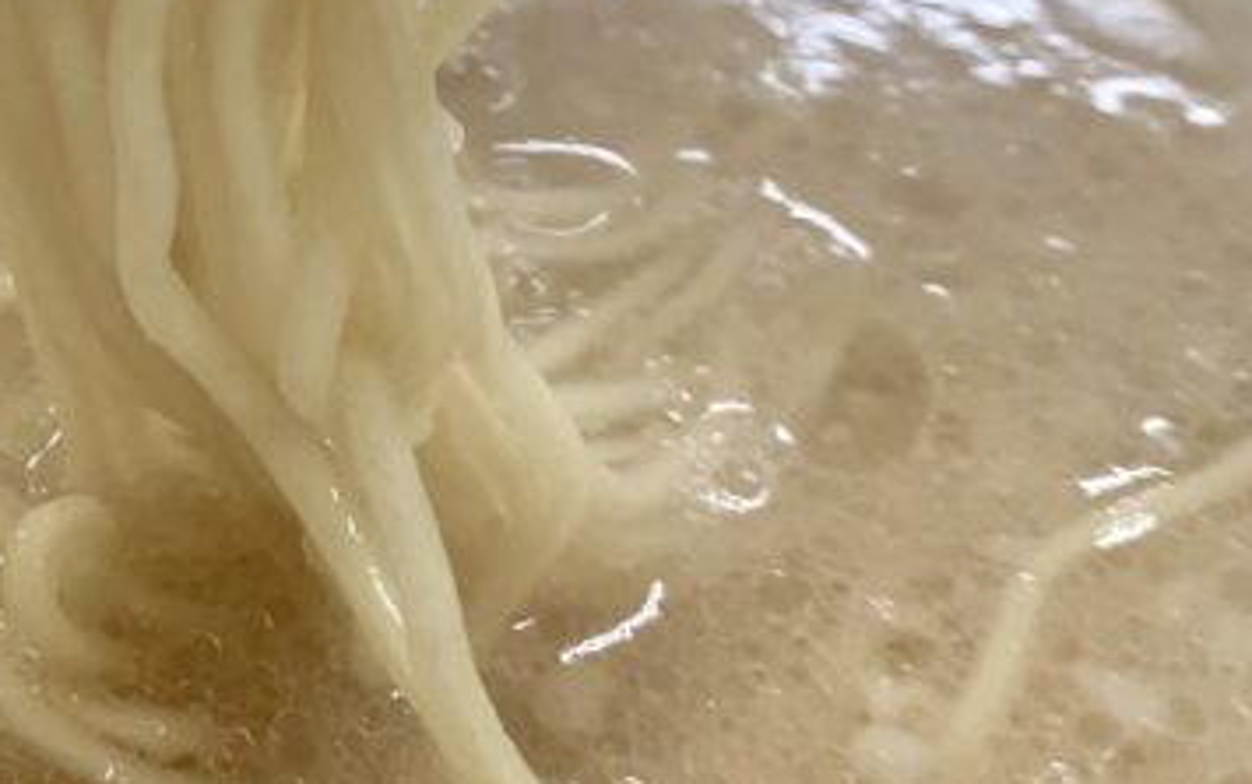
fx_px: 3380
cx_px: -148
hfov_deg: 20.0
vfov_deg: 12.8
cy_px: -211
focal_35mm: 99
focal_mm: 4.25
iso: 100
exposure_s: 1/83
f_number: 1.8
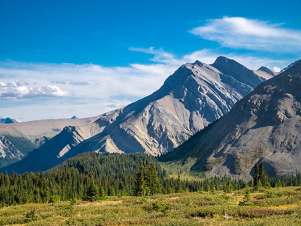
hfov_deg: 34.3
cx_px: 150
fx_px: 487
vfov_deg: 26.1
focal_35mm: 56
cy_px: 113
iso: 200
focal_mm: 28
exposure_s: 1/200
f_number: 8
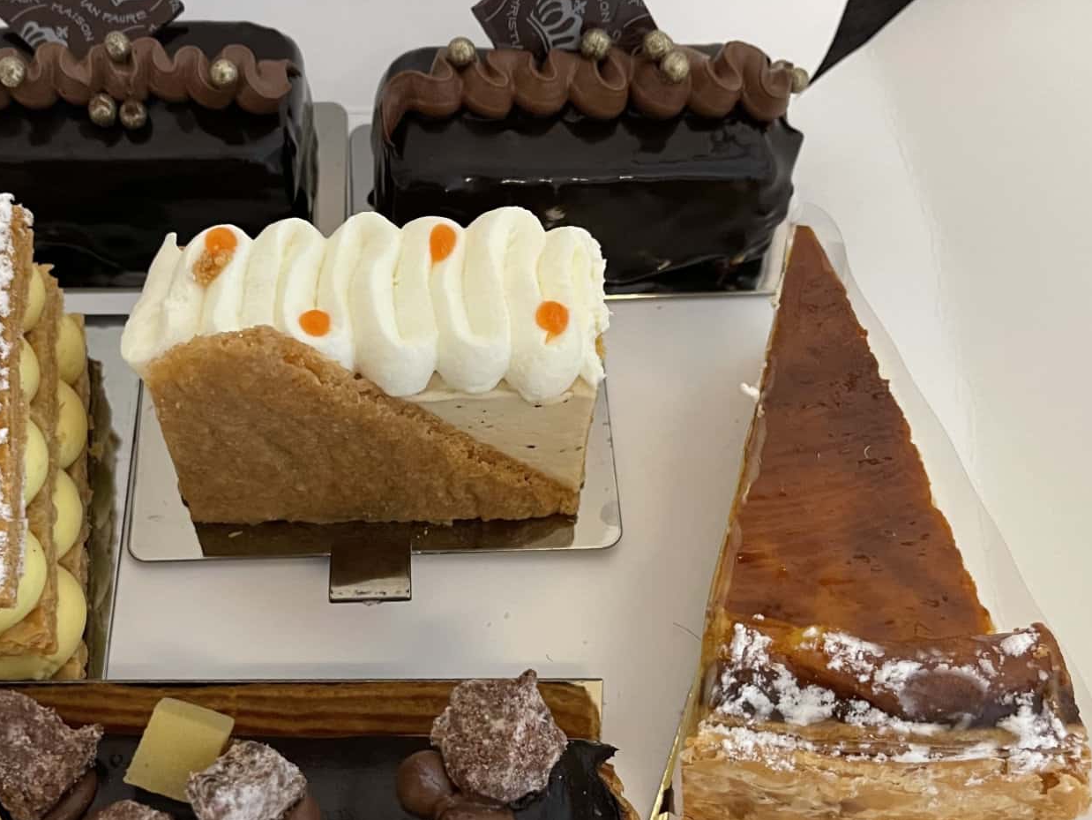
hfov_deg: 44.4
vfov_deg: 34.1
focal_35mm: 42
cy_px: 541
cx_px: 412
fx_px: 1325
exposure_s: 1/60
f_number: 1.6
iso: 500
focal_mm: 5.1
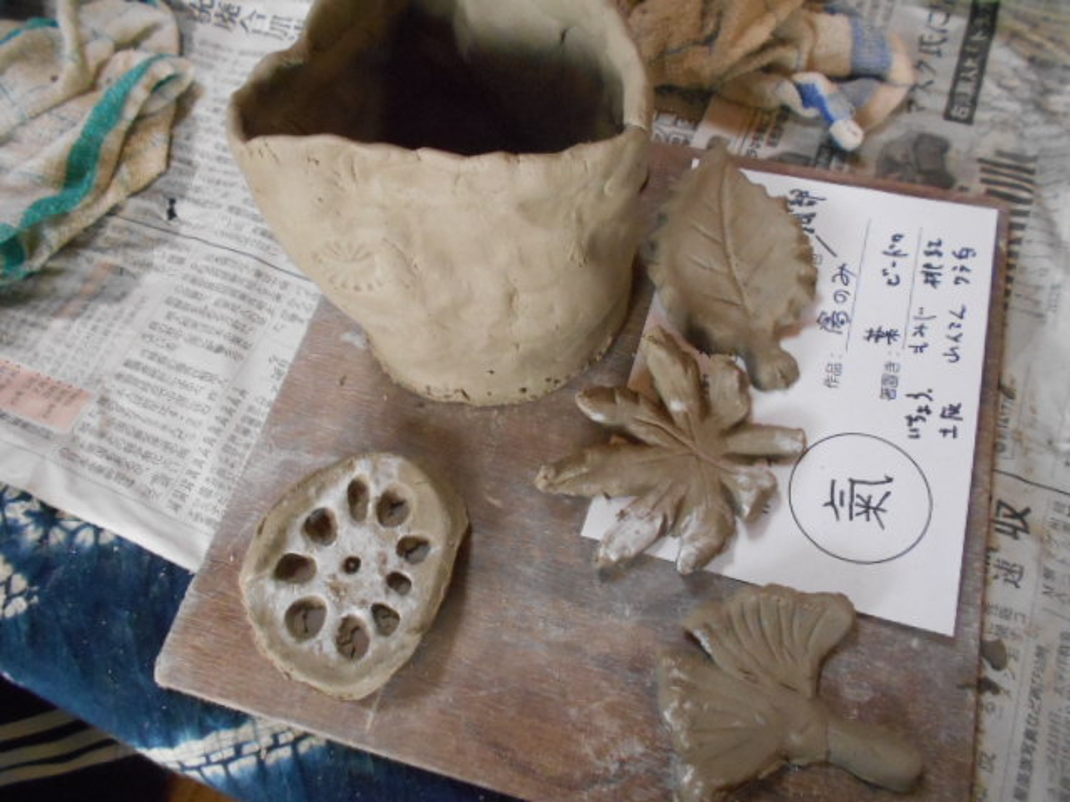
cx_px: 535
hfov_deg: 67.3
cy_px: 401
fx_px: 804
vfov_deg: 53.1
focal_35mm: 26
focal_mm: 4.6
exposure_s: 1/60
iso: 800
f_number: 3.2
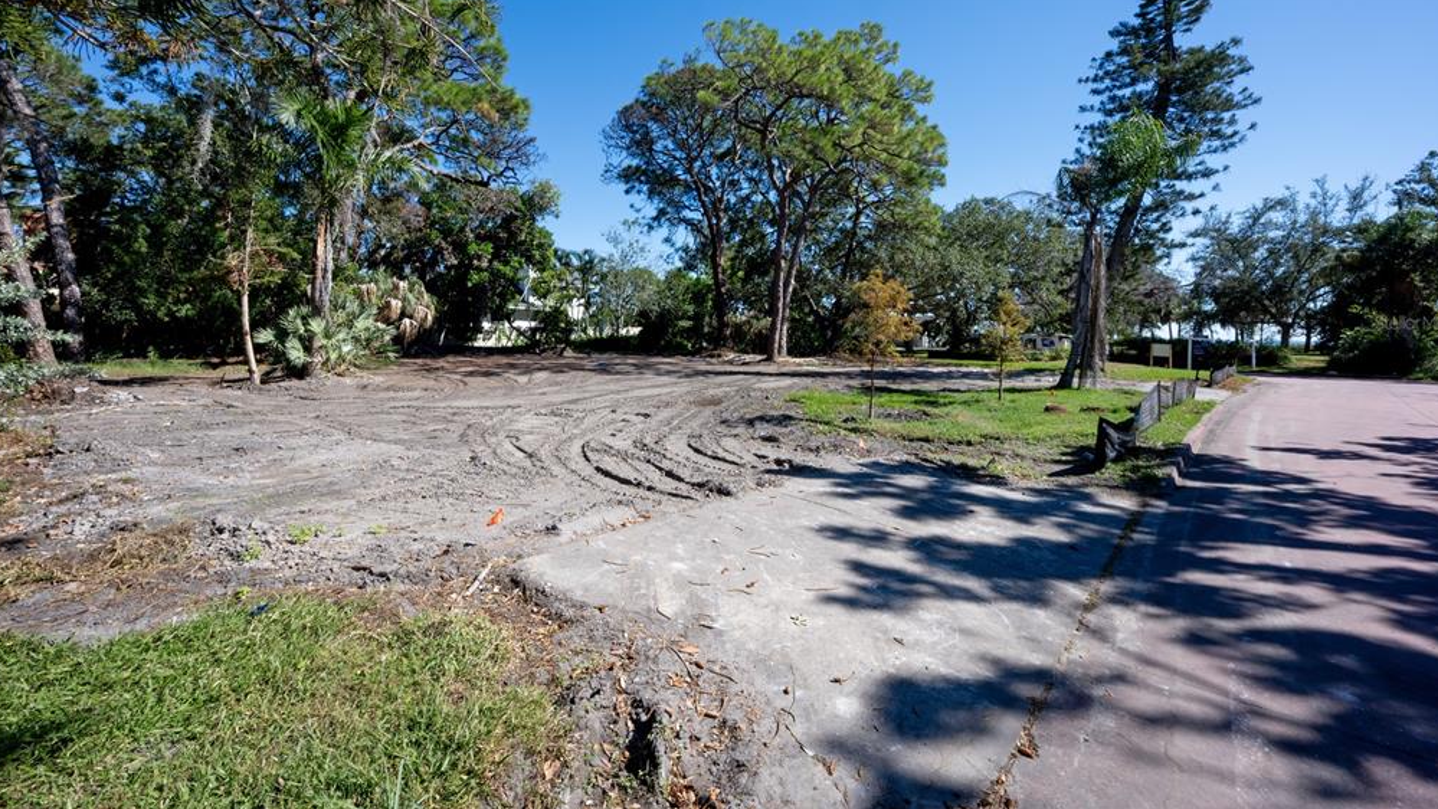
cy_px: 322
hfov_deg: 103.0
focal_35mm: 15
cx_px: 720
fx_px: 572
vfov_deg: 69.8
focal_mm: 14
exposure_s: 1/60
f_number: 22
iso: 250
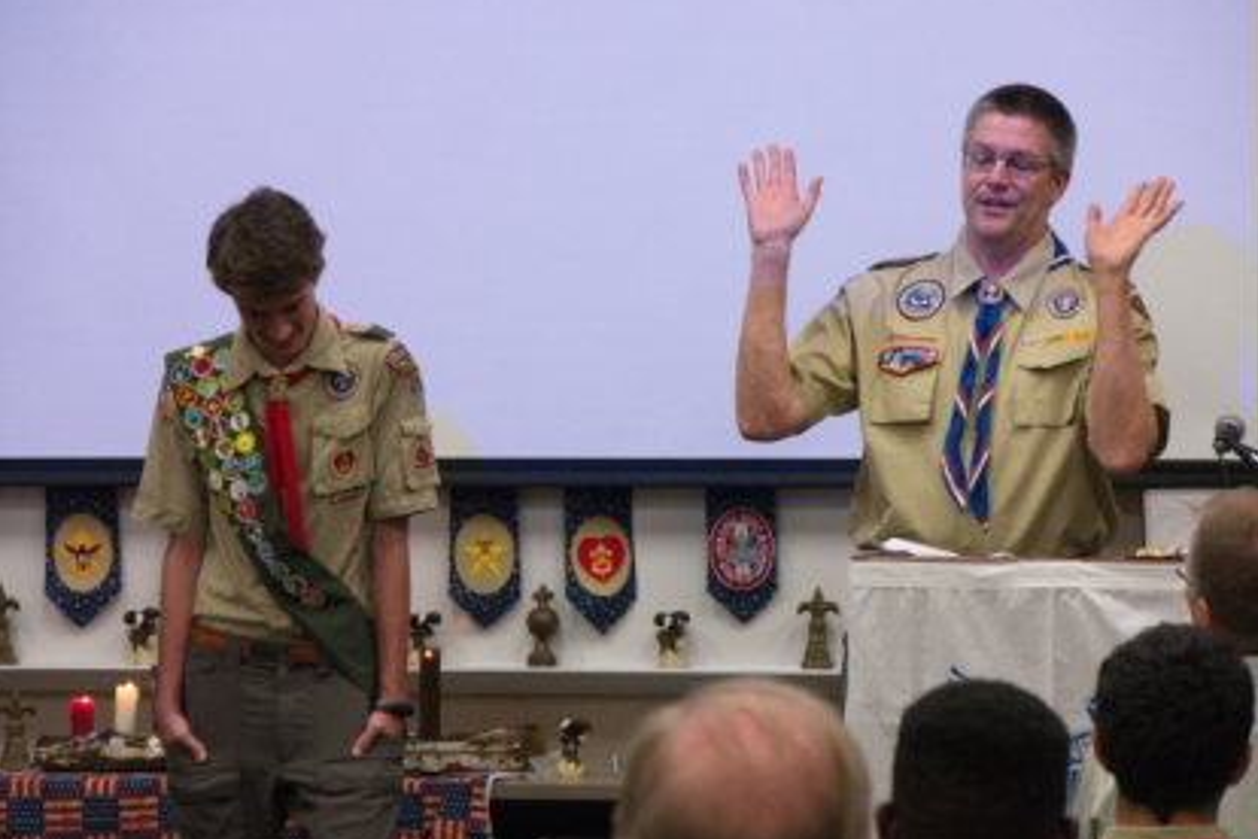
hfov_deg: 11.7
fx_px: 6150
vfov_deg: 7.8
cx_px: 631
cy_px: 409
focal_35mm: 176
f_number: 5.4
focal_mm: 84
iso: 3200
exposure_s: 1/125
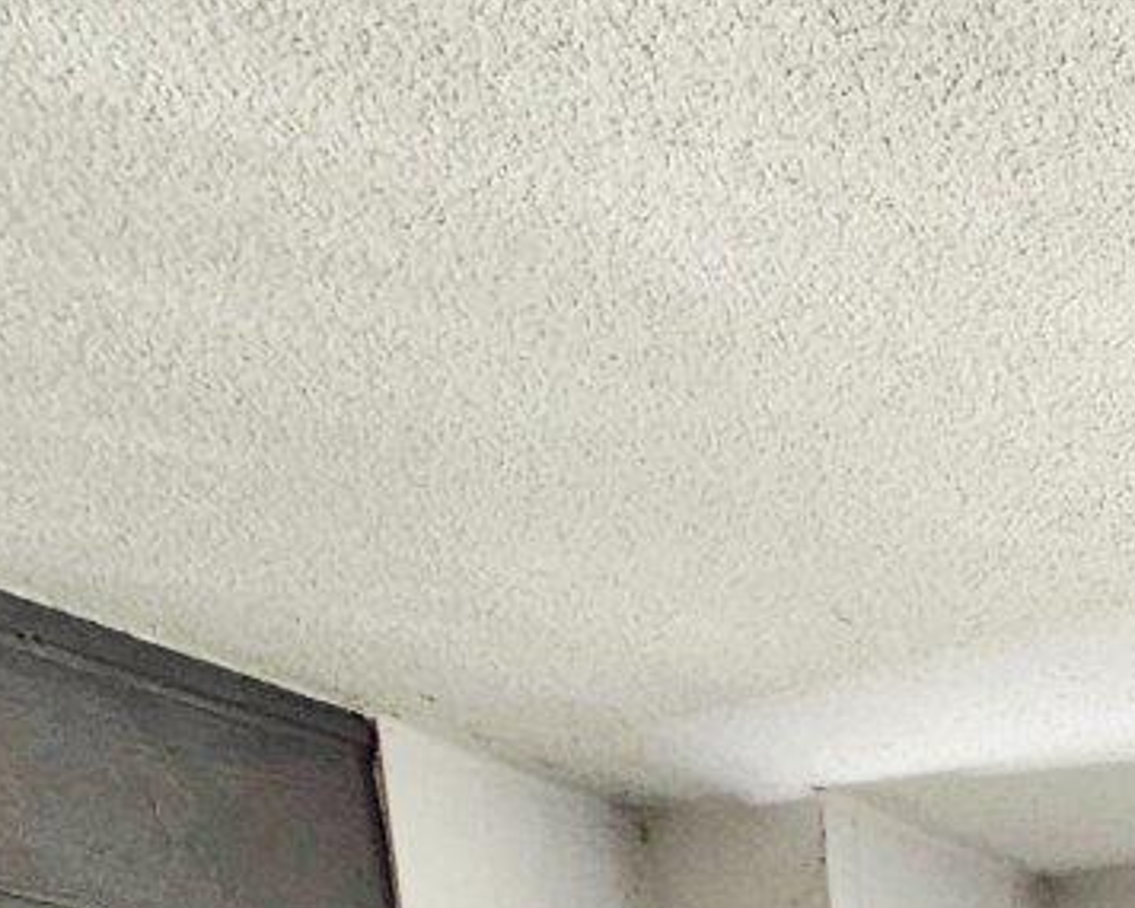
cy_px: 2428
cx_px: 2305
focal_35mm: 73
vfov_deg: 12.9
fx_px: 2453
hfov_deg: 17.7
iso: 250
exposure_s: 1/60.2
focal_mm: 2.2
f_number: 2.2
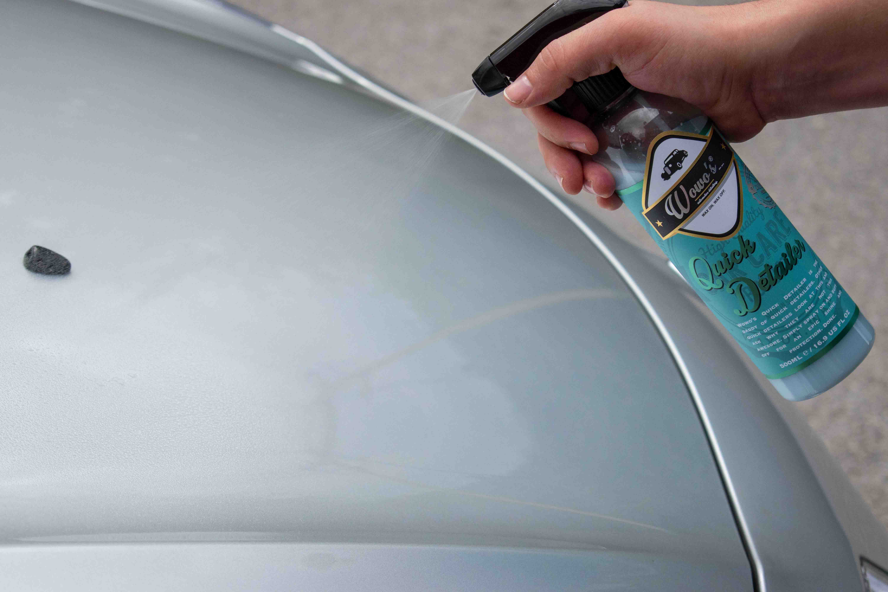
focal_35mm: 82
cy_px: 296
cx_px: 444
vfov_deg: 16.6
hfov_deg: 24.6
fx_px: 2035
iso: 400
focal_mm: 55
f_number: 5.6
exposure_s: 1/1600
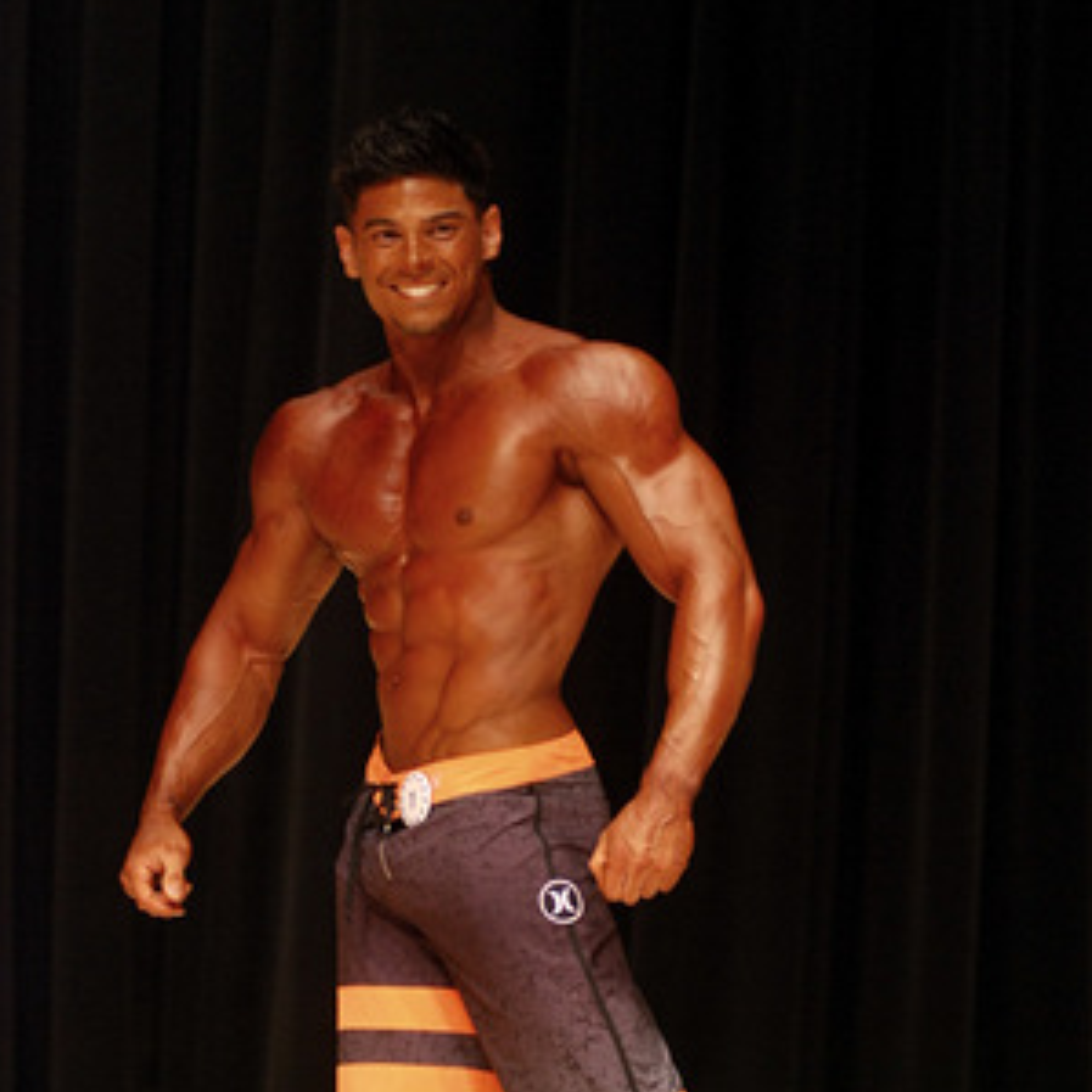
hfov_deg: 11.3
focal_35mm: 154
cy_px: 782
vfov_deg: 11.3
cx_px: 548
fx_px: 5496
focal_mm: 80
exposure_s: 1/125
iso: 640
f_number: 3.2
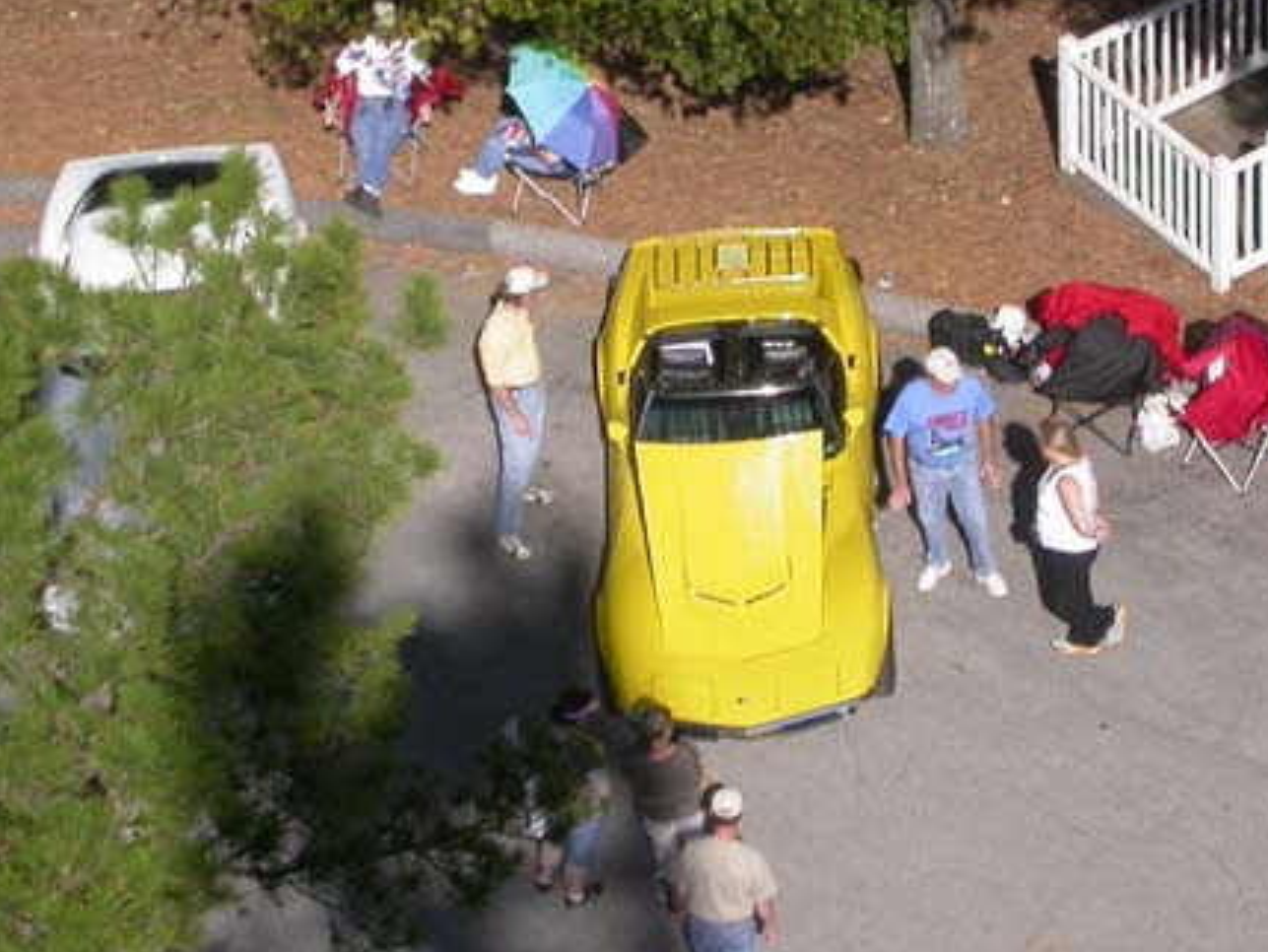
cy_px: 378
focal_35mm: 231
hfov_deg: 8.6
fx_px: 8464
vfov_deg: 6.4
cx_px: 742
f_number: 7.2
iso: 100
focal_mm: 25.7
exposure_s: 1/435
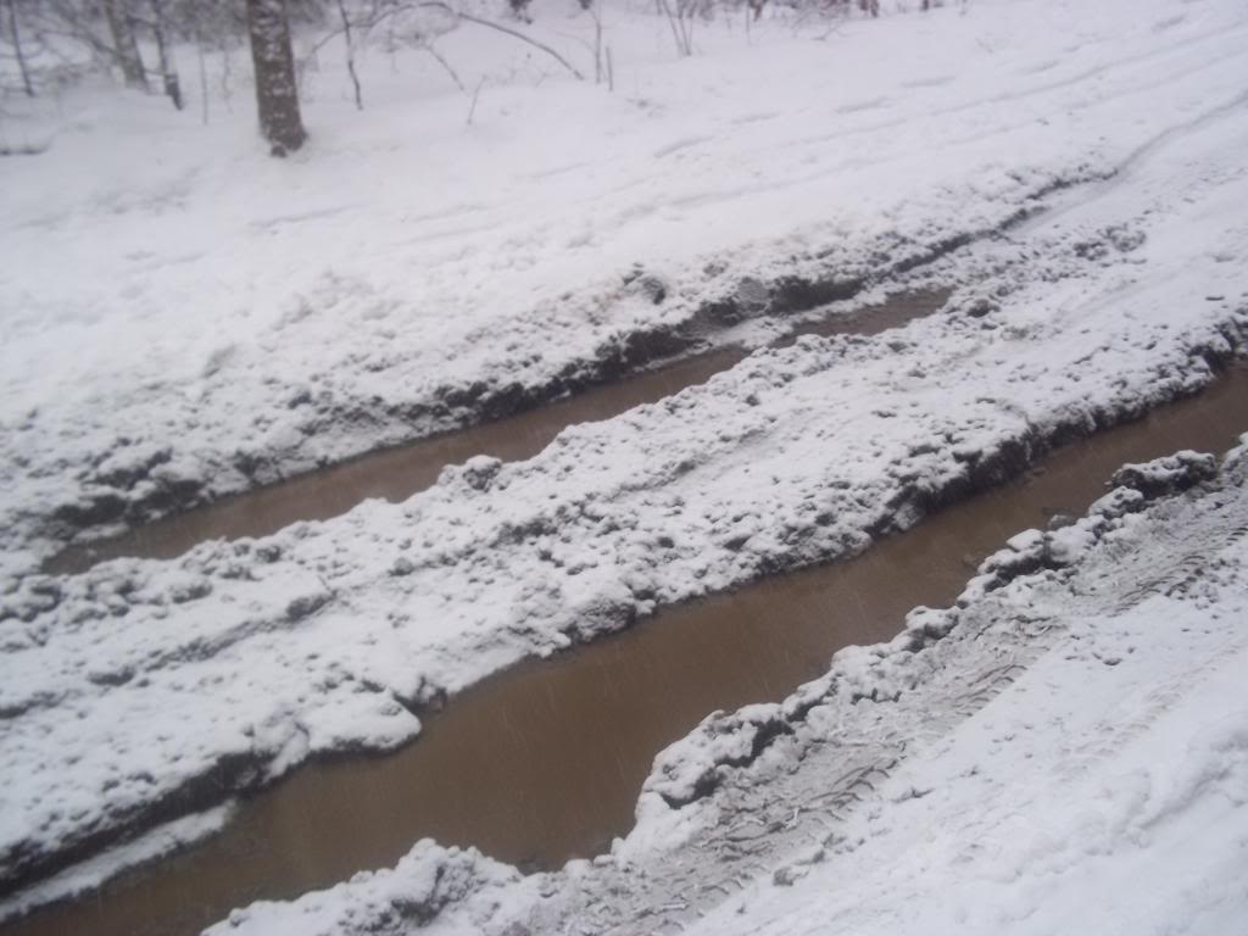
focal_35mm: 36
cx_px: 624
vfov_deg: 39.7
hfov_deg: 51.4
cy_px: 468
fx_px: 1298
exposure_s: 1/50
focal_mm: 6.5
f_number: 3.1
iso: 80
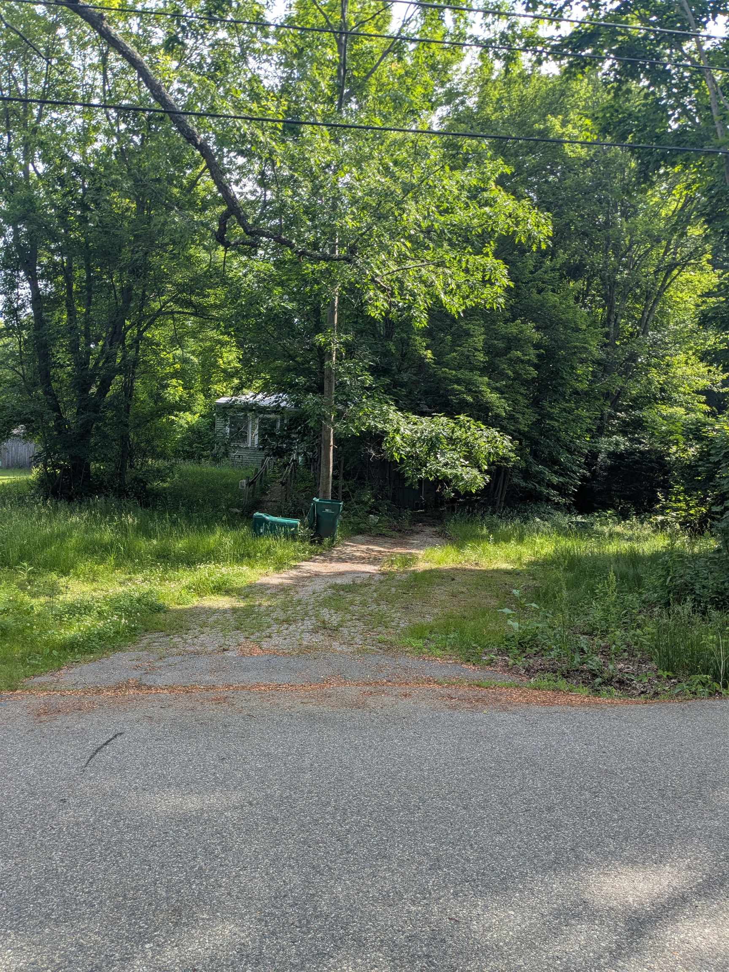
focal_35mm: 27
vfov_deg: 65.3
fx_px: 758
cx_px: 364
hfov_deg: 51.4
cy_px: 486
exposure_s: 1/688
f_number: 1.73
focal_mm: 4.38
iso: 49
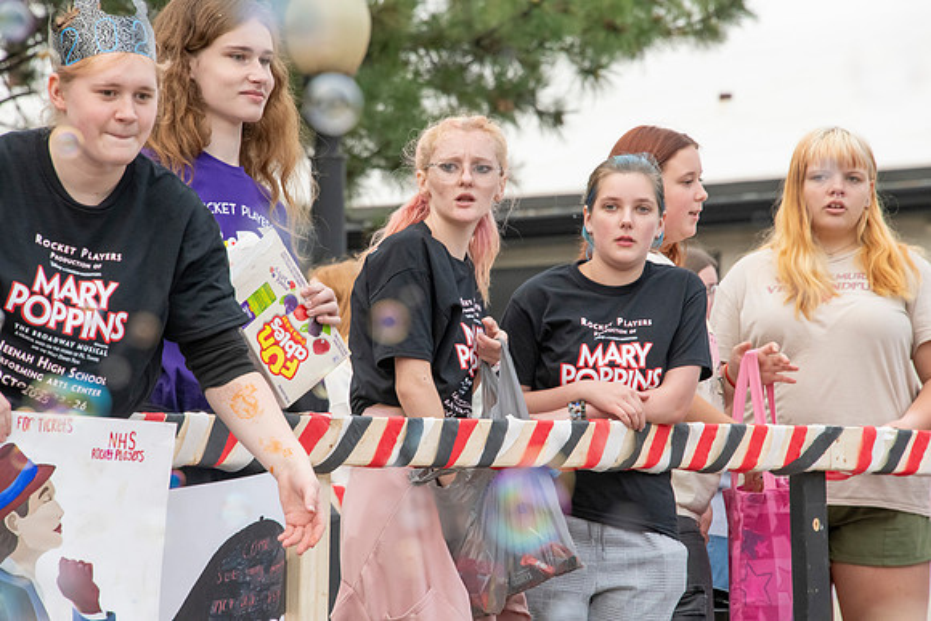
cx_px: 466
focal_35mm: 300
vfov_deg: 4.6
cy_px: 310
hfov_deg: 6.9
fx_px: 7760
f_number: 11
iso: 3200
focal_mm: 300
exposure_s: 1/320
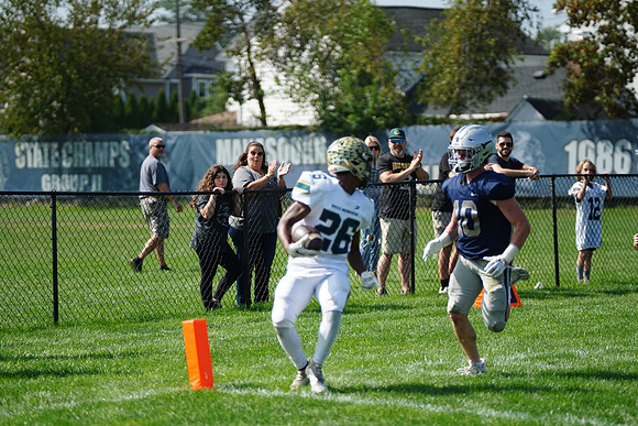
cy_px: 213
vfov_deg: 9.3
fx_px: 2623
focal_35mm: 148
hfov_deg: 13.9
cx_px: 319
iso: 400
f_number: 2.8
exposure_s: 1/4000
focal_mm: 148
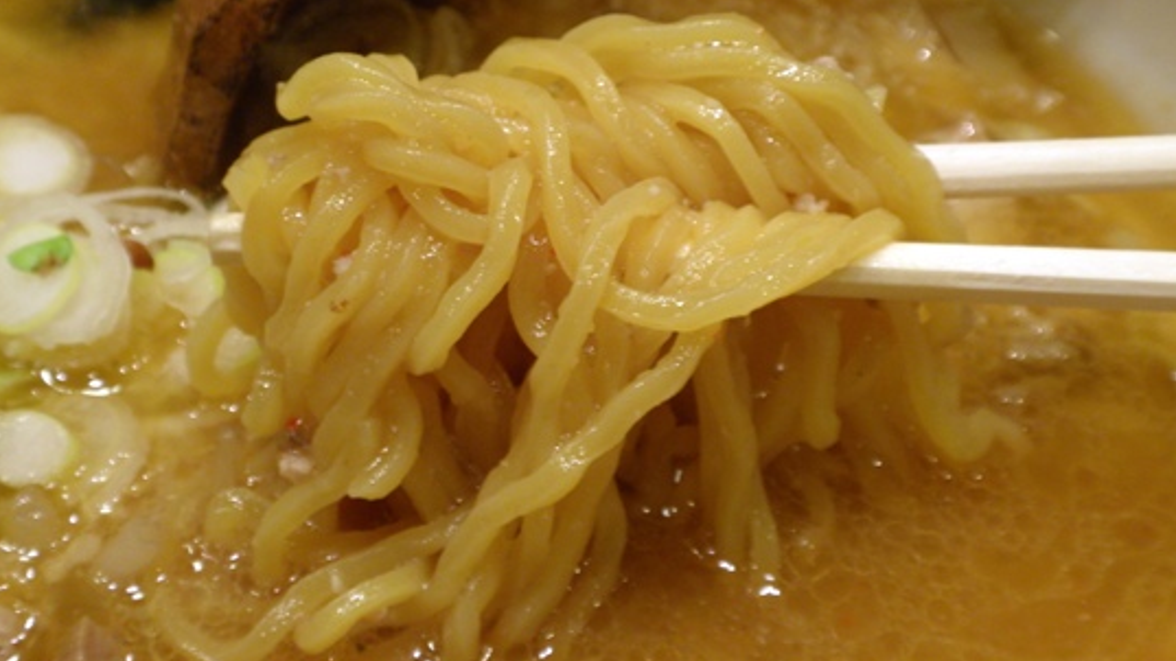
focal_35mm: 57
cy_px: 264
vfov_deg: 21.1
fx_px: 1777
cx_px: 587
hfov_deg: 36.6
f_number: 4.3
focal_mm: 9.1
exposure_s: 1/13
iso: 100
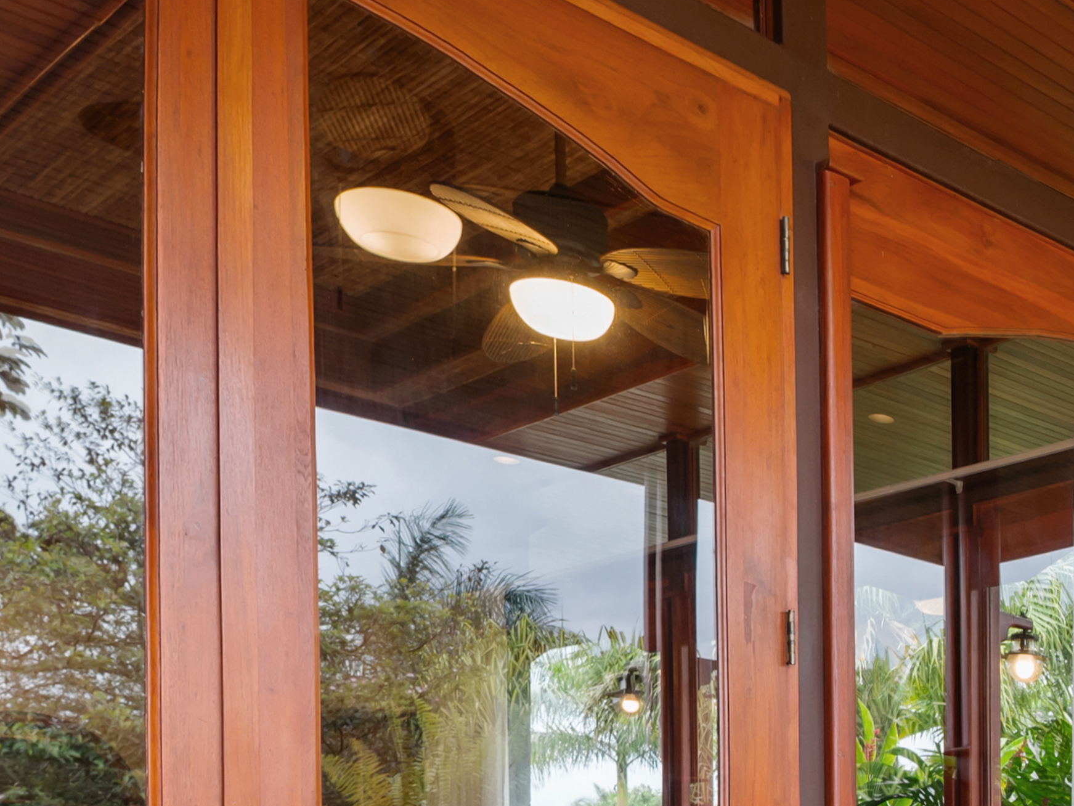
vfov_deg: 26.6
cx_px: 1390
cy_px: 901
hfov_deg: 30.3
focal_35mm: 50
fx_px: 1552
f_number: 7.1
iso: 400
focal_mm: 15
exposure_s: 1/30
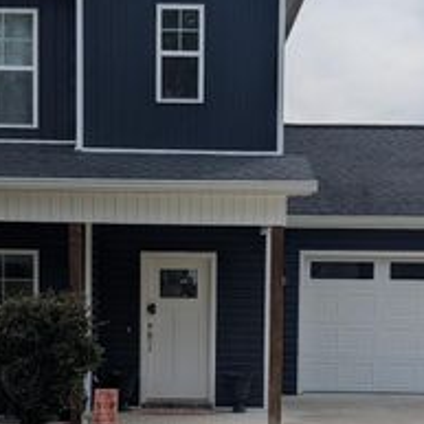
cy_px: 331
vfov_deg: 23.4
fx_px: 1012
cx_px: 185
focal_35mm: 73
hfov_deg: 23.7
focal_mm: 6.9
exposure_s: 1/1792
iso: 20
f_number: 1.68
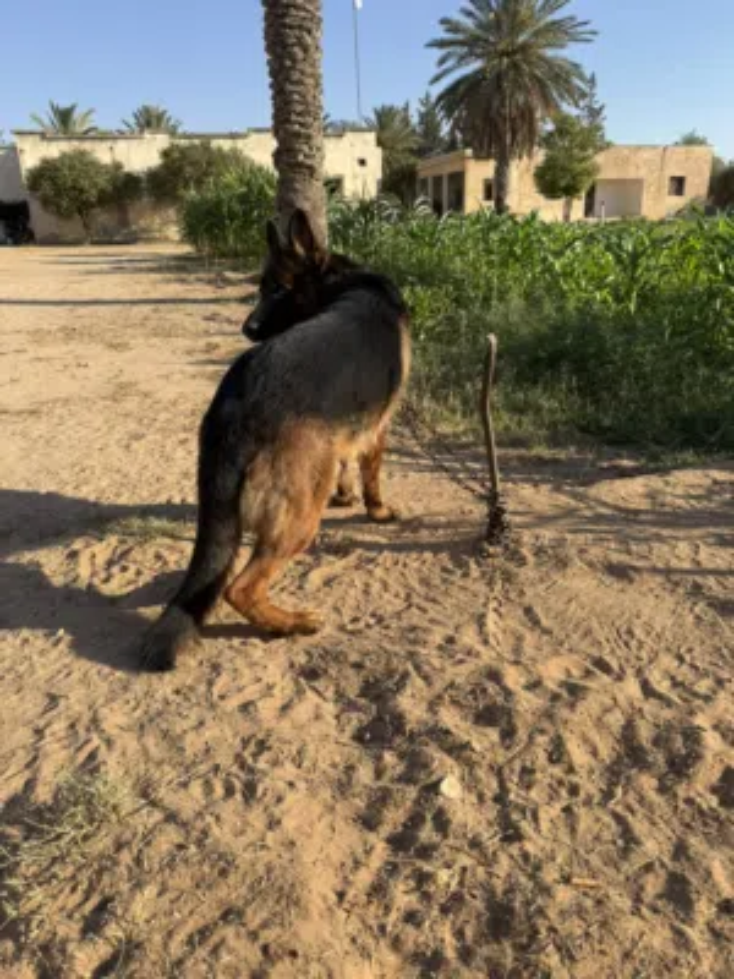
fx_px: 679
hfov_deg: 56.8
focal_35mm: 24
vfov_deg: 71.6
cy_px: 490
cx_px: 367
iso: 80
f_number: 1.78
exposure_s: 1/2801
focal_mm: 6.76
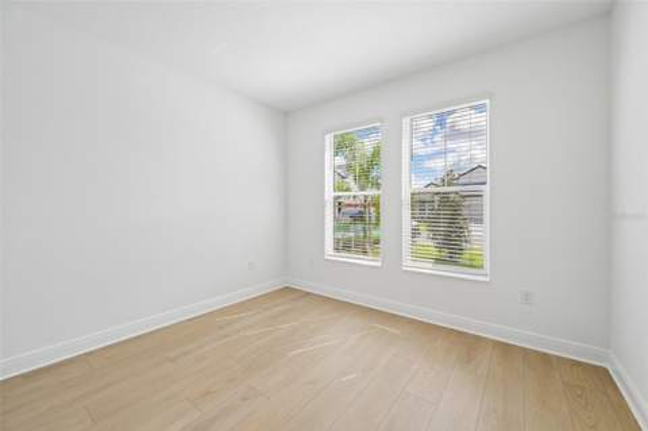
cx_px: 324
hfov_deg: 104.3
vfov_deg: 81.1
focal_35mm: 14
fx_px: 252
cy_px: 216
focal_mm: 14
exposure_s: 1/320
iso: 400
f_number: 8
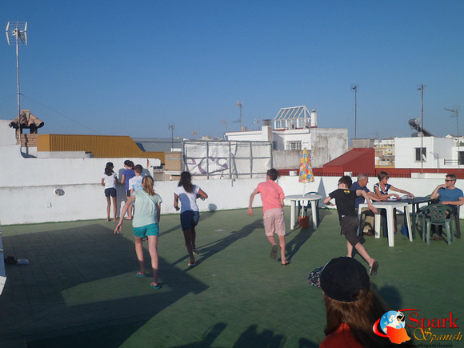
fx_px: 483
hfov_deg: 51.4
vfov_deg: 39.7
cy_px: 174
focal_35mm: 36
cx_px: 232
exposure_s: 1/180
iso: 80
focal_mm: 6.6
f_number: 10.8
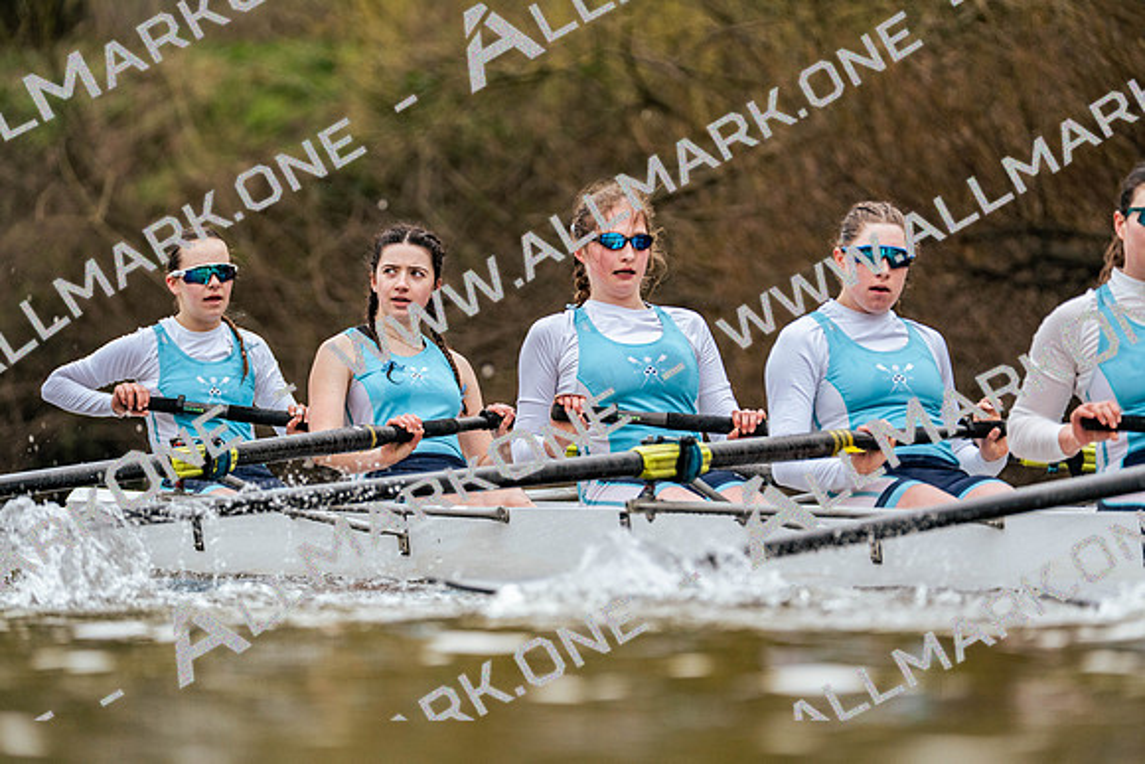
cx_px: 572
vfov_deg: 2.9
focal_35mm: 474
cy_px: 382
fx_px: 15079
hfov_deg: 4.3
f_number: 6.3
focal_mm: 474
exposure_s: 1/2000
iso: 1600
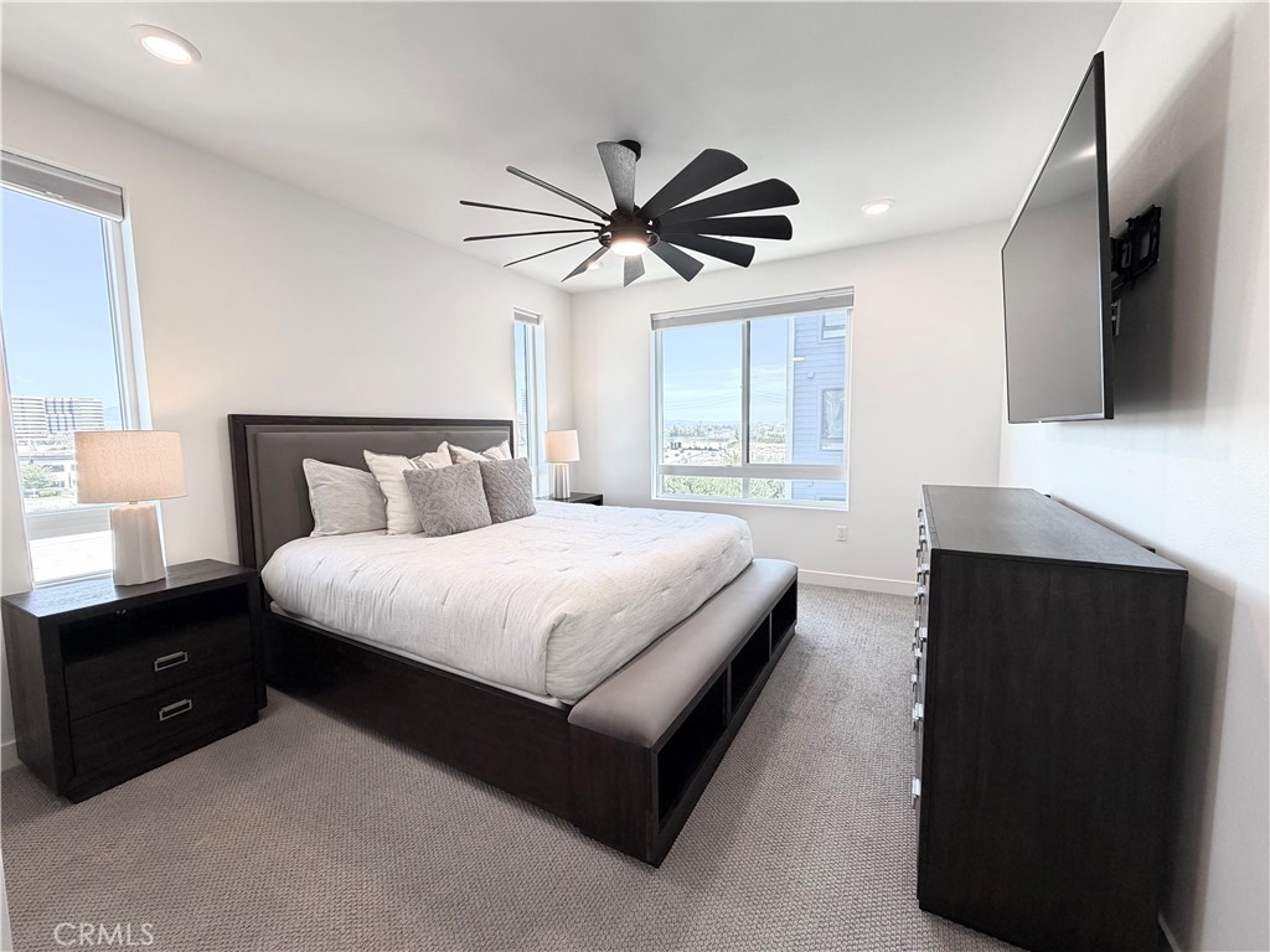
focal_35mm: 14
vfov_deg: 85.7
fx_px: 514
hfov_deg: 102.1
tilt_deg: -4.8
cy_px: 476
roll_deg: +0.6
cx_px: 635
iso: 125
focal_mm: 2.22
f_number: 2.2
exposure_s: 1/120
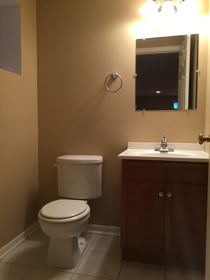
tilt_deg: -2.5
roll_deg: +0.5
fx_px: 235
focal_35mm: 29
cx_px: 105
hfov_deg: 48.2
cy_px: 140
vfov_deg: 61.7
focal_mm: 4.15
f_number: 2.2
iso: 50
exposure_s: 1/30
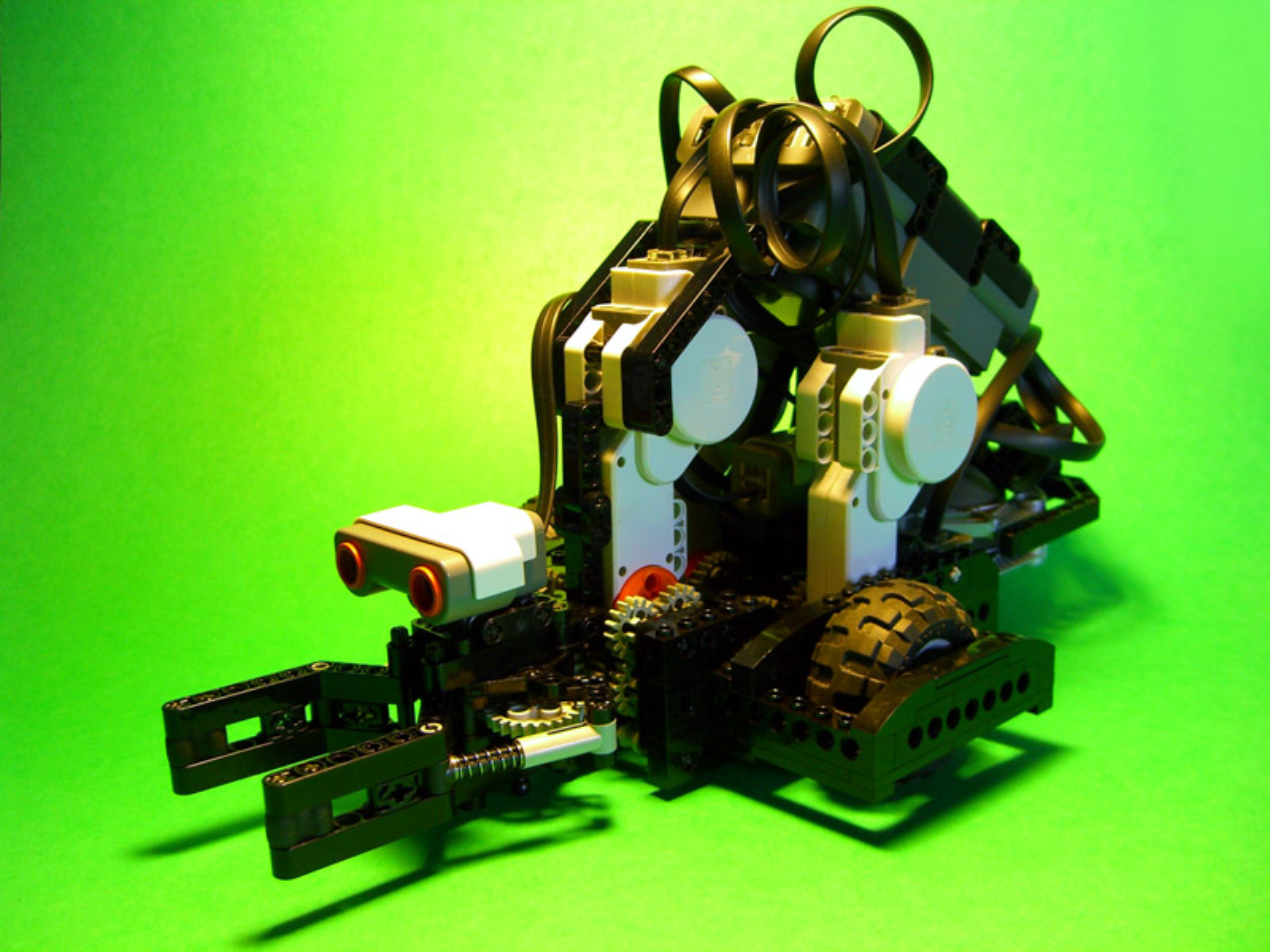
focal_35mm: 38
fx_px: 1394
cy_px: 476
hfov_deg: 49.0
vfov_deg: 37.7
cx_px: 635
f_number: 2.8
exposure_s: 1/25
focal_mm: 7.9
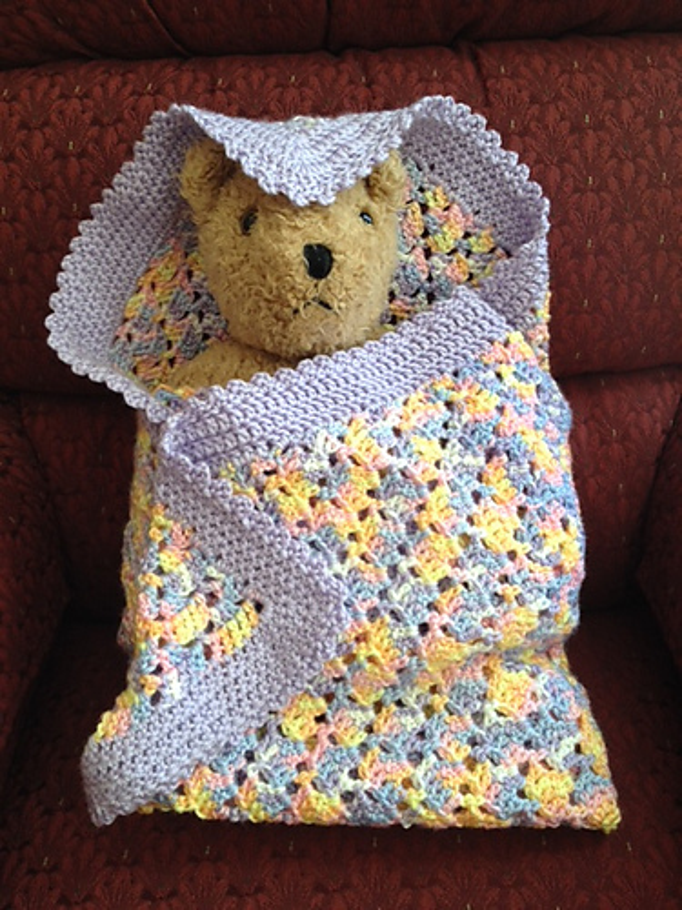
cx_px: 341
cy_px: 455
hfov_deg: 40.7
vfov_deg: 52.6
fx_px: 919
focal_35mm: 35
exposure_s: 1/24
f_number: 2.4
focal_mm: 4.28
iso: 50
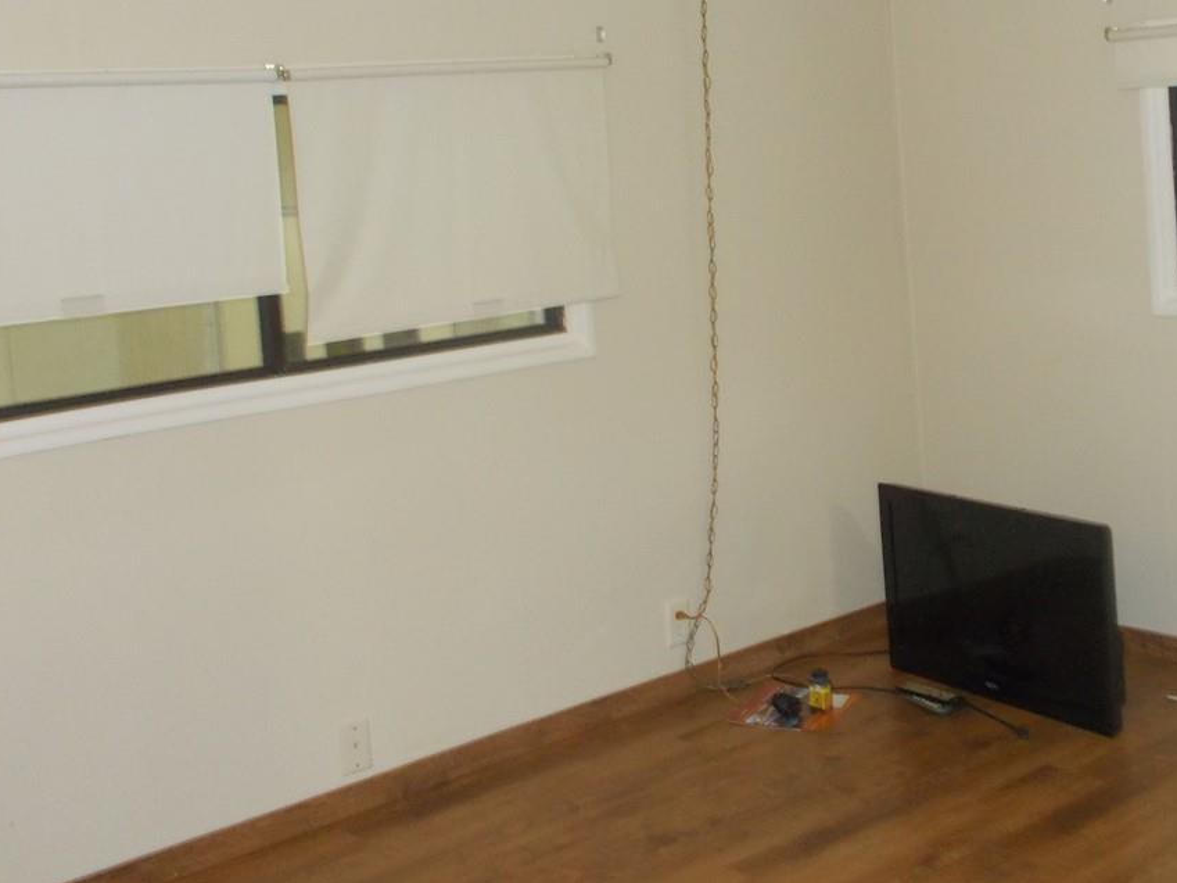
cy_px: 233
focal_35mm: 49
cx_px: 762
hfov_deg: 38.6
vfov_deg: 29.3
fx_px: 1666
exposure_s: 1/25
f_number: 3.2
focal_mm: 4.6
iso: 220
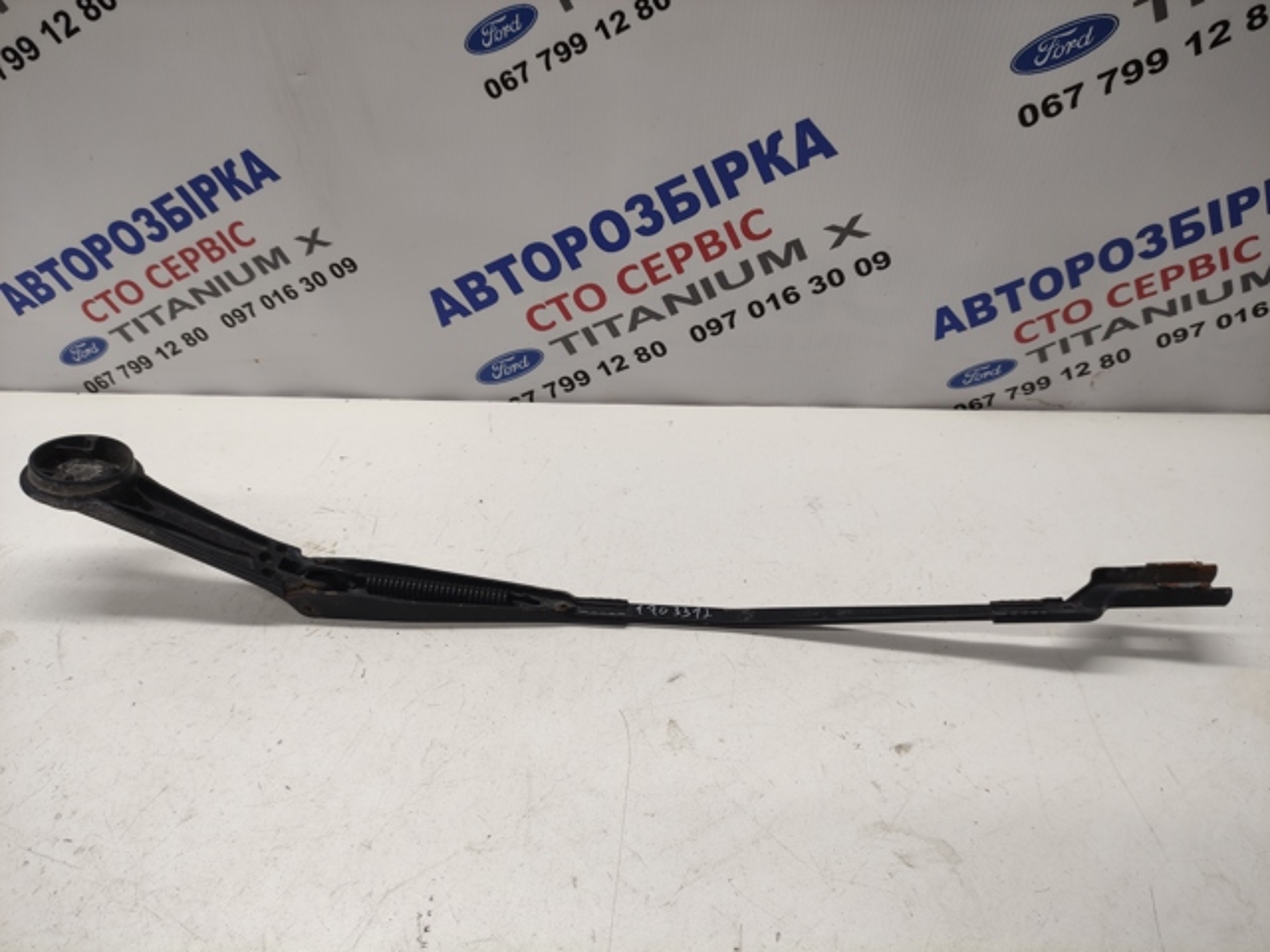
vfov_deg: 54.9
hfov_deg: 69.4
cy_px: 476
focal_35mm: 25
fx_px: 917
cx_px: 635
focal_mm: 5.43
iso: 123
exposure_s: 1/100
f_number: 1.89
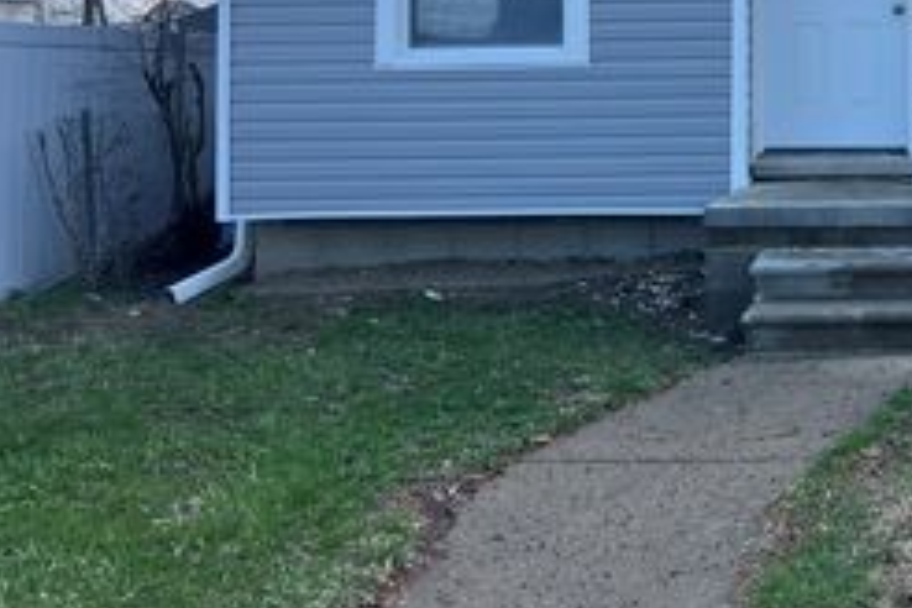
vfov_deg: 23.7
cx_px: 890
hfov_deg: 33.5
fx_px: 1393
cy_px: 17
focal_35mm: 55
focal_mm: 5.7
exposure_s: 1/1266
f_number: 1.5
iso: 50
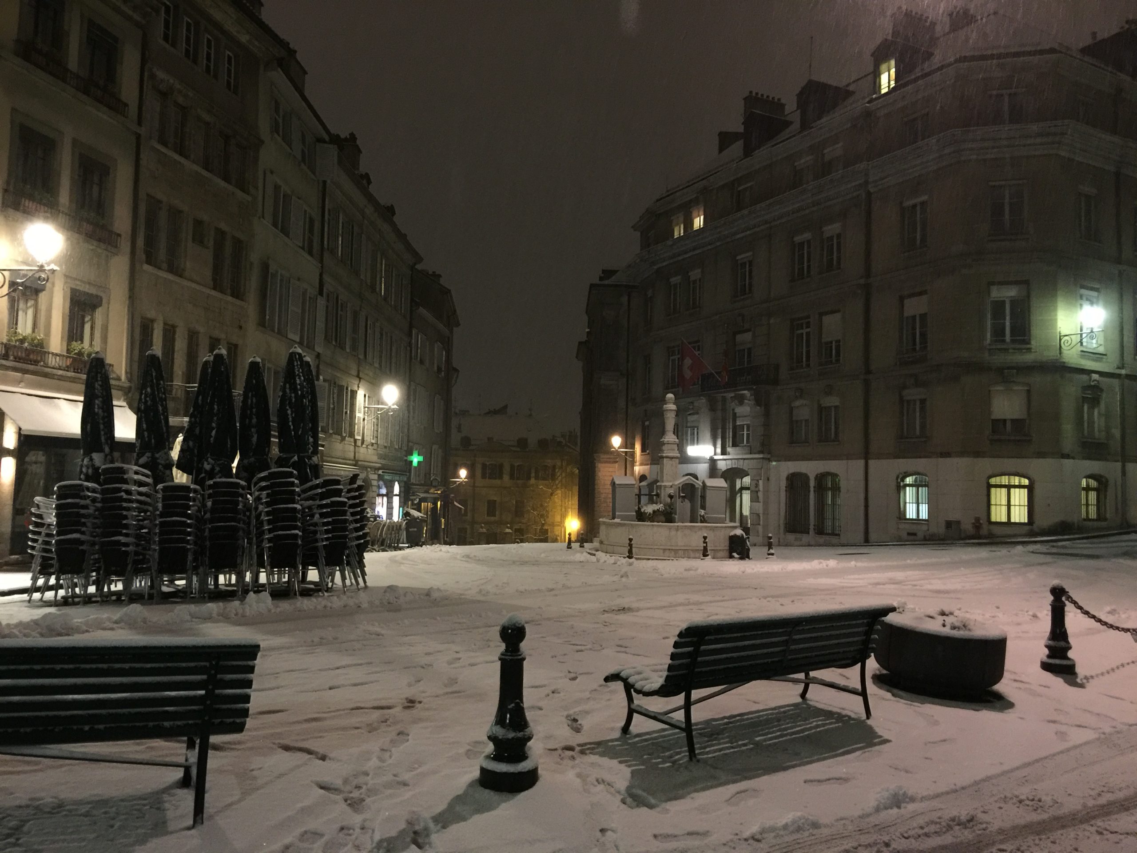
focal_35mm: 29
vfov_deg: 48.2
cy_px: 426
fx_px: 953
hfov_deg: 61.7
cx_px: 568
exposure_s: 1/4
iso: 125
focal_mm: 4.15
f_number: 2.2
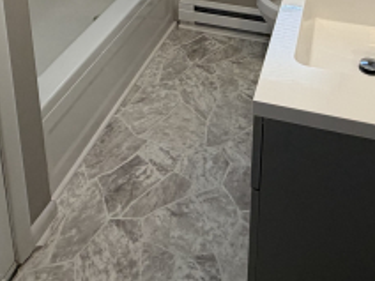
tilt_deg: -16.0
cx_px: 218
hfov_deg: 42.8
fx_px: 477
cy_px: -97
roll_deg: -0.7
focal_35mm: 44
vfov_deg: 26.9
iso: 160
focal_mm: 2.22
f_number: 2.2
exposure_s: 1/120
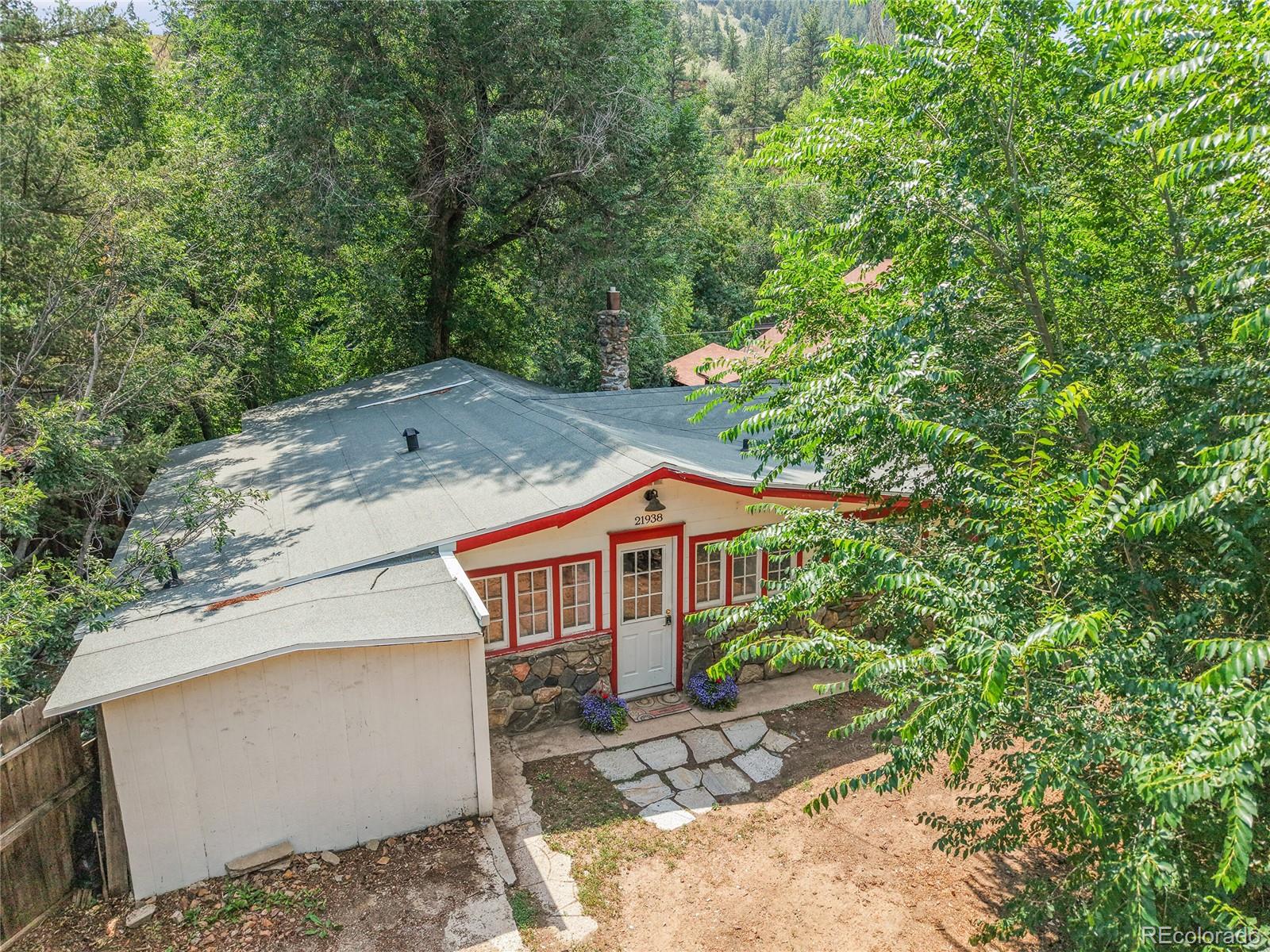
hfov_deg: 71.6
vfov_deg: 56.8
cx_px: 635
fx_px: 881
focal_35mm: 24
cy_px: 476
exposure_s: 1/1600
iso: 150
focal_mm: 8.67
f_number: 1.8
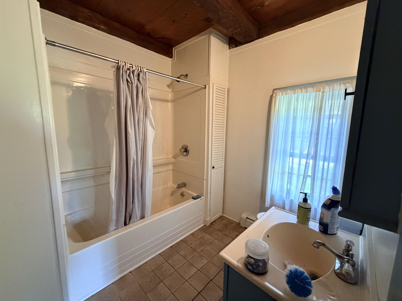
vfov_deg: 85.7
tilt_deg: -8.0
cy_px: 150
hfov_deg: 102.1
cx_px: 201
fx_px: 163
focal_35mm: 14
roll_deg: -0.4
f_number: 2.2
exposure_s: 1/60
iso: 800
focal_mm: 2.22
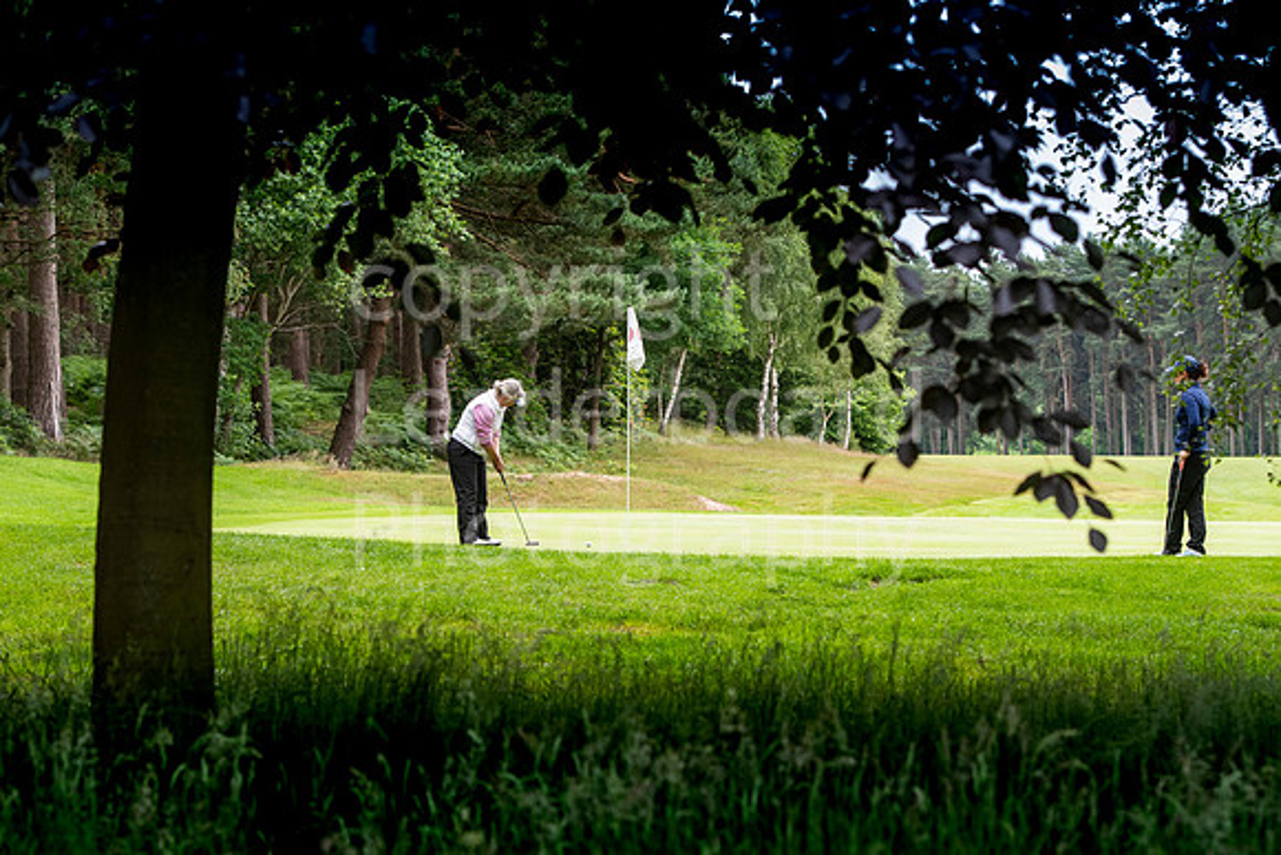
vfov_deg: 9.6
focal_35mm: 142
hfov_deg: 14.4
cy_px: 428
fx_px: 5072
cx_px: 640
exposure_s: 1/400
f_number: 5.6
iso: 800
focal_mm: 95
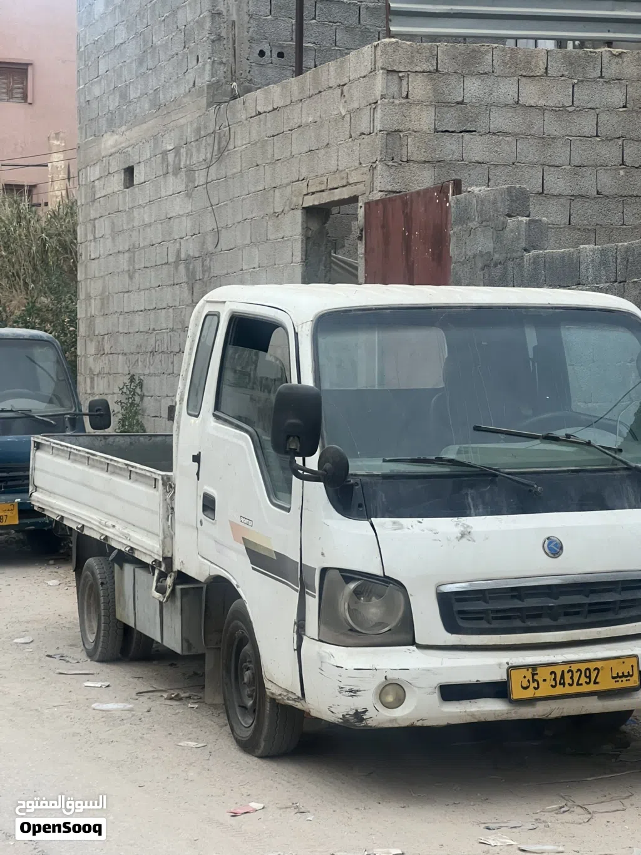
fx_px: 1901
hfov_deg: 19.1
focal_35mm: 77
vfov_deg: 25.3
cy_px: 428
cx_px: 320
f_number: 2.8
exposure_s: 1/99
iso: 125
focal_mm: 9
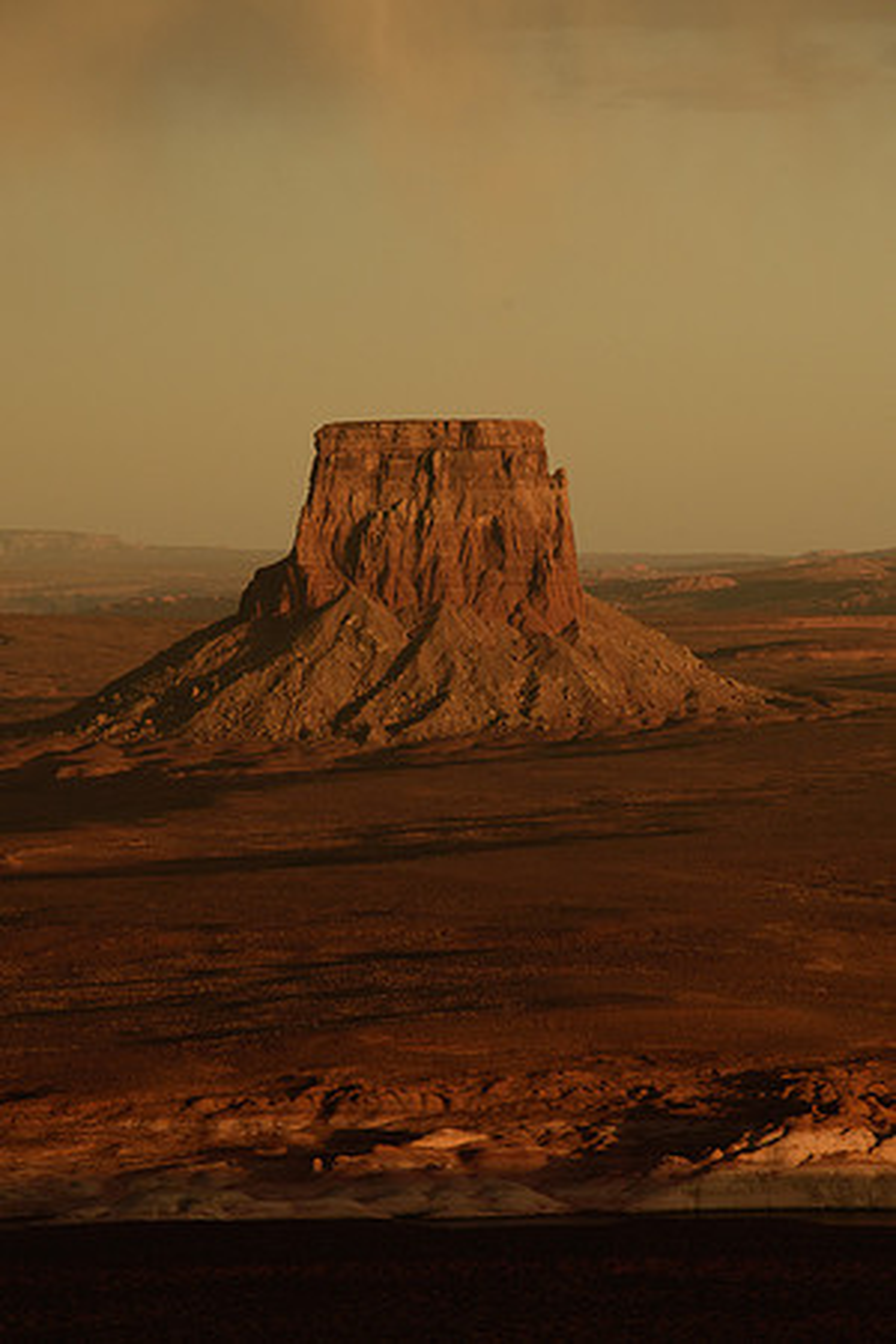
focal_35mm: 278
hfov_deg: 5.0
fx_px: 10359
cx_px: 448
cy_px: 672
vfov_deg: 7.4
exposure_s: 1/80
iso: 640
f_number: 11
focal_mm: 185
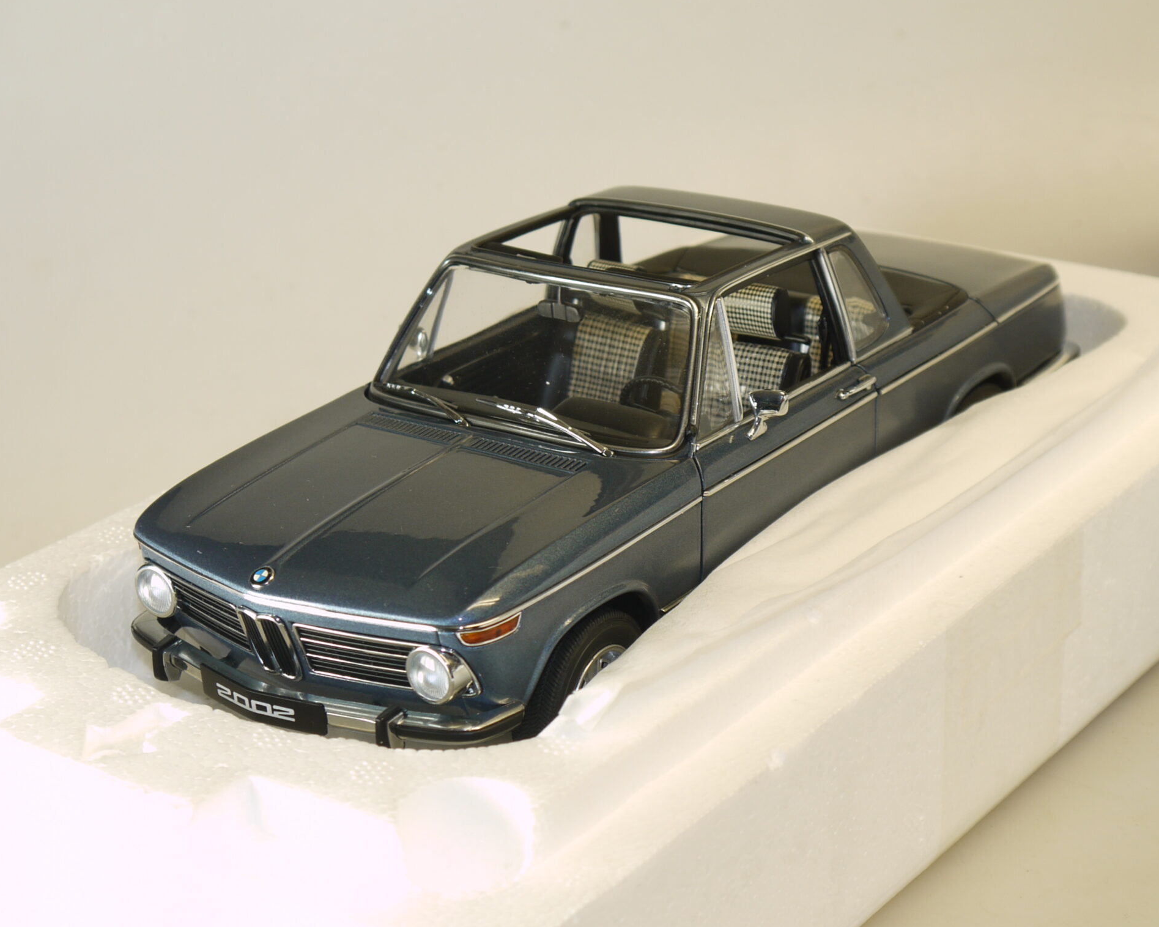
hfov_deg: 24.7
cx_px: 583
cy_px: 463
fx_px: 2641
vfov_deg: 19.9
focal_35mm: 77
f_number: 5.6
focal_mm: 26
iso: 100
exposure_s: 1/20
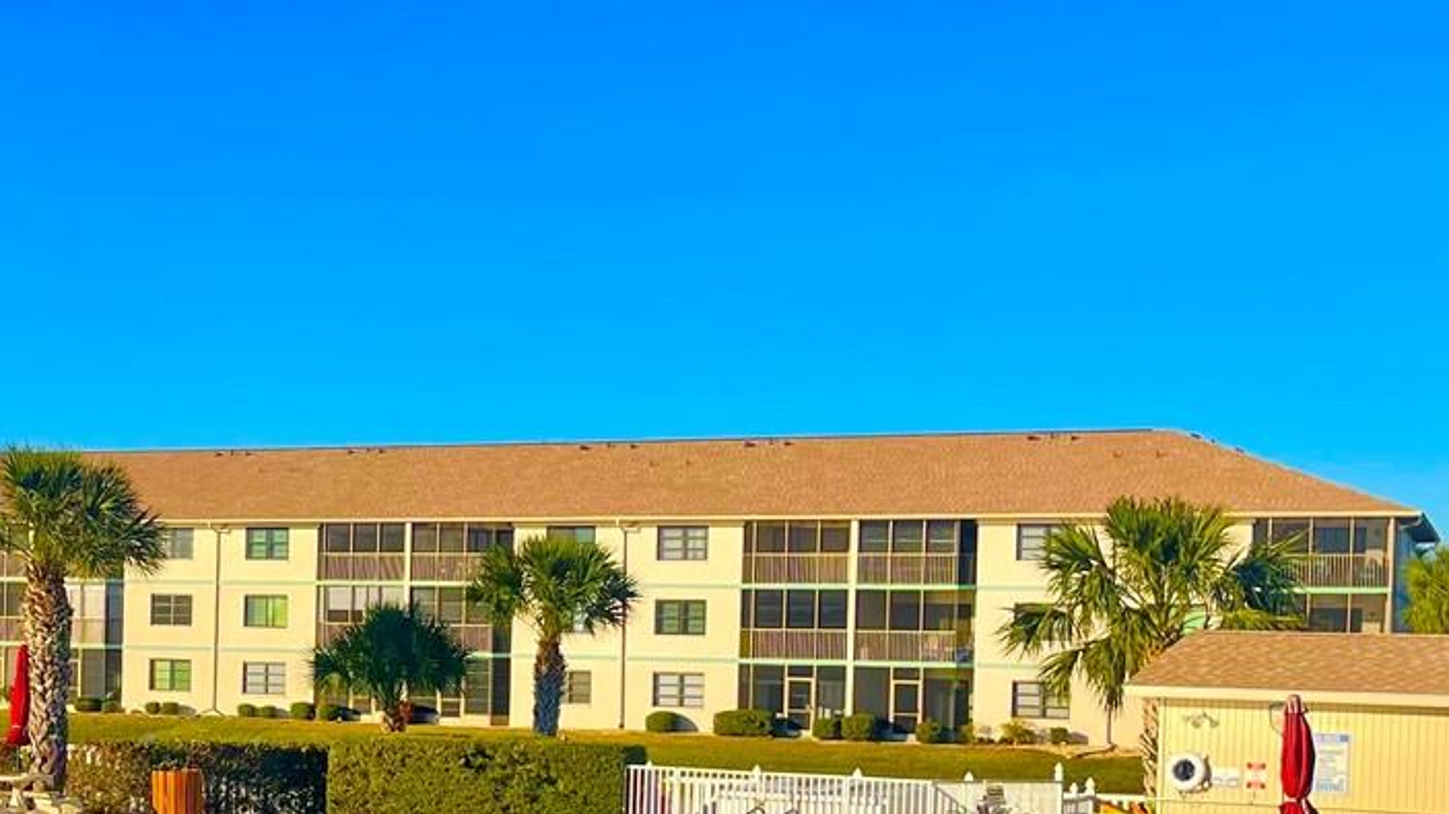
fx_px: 2382
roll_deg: -1.9
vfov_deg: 19.2
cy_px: 676
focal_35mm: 62
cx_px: 313
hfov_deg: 33.0
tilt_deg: -2.6
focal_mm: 5.1
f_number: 1.6
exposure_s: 1/3788
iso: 32
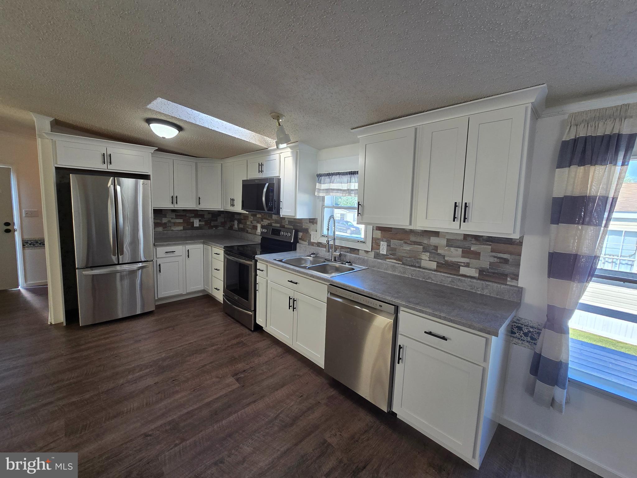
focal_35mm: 13
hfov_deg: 106.2
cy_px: 239
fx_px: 239
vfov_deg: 89.9
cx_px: 318
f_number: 2.2
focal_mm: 2.2
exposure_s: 1/120
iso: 80
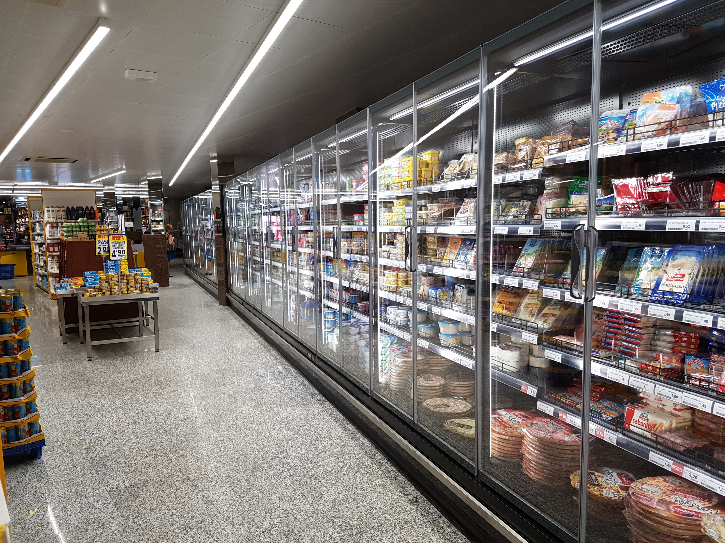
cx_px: 362
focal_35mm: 26
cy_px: 272
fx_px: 545
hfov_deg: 67.3
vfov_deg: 53.1
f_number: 1.7
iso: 64
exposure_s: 1/100
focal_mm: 4.2
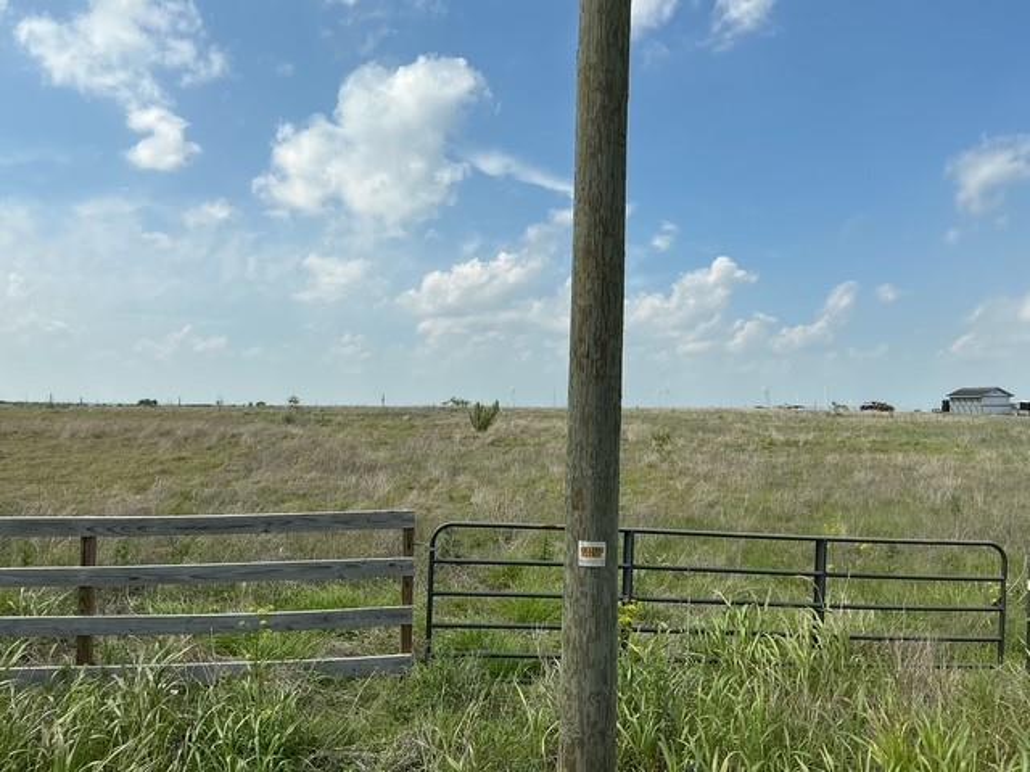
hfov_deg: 61.7
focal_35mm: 29
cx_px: 515
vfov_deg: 48.2
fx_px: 863
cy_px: 386
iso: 25
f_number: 1.8
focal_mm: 3
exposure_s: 1/2801
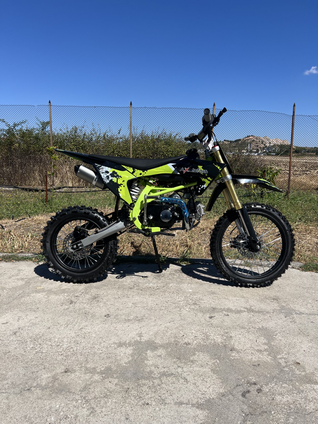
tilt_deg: -10.6
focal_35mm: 26
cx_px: 159
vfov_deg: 67.3
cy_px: 212
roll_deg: +0.4
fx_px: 318
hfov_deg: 53.1
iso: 50
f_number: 1.5
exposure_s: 1/5882
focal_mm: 5.7
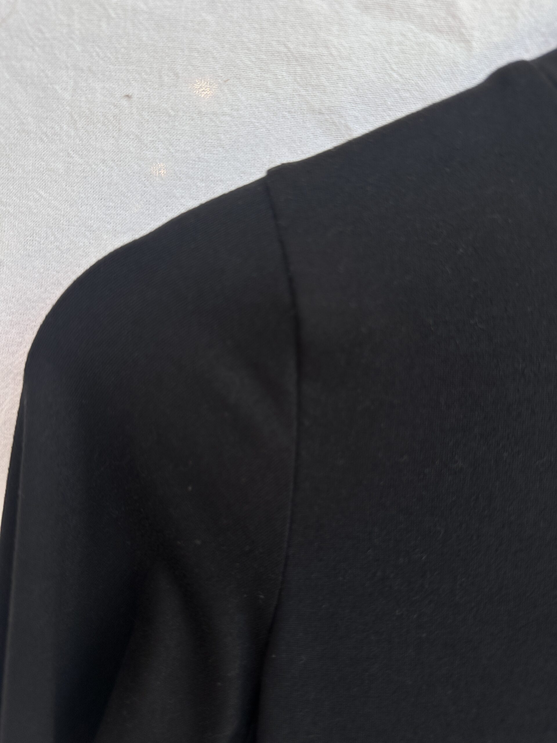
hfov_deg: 56.8
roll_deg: -3.5
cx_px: 278
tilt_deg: -2.1
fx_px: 515
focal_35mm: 24
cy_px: 372
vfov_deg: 71.6
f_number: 1.78
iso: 80
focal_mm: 6.86
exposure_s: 1/364
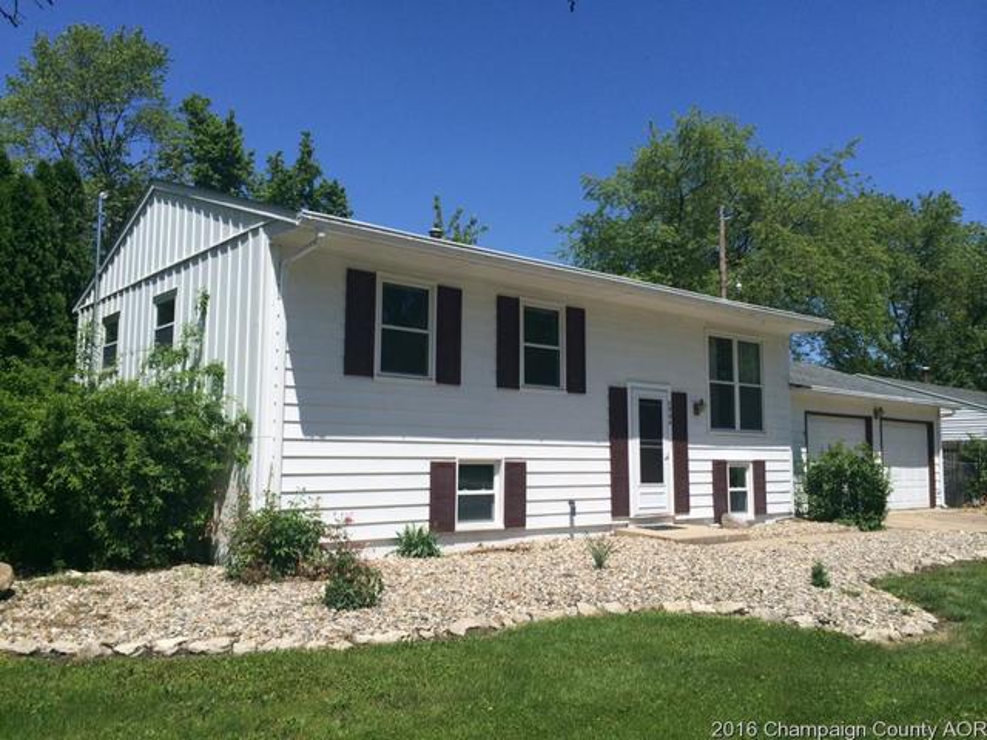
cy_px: 370
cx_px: 494
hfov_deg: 60.0
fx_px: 855
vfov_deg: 46.8
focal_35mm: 30
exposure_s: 1/3165
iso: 32
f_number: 2.2
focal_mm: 4.12
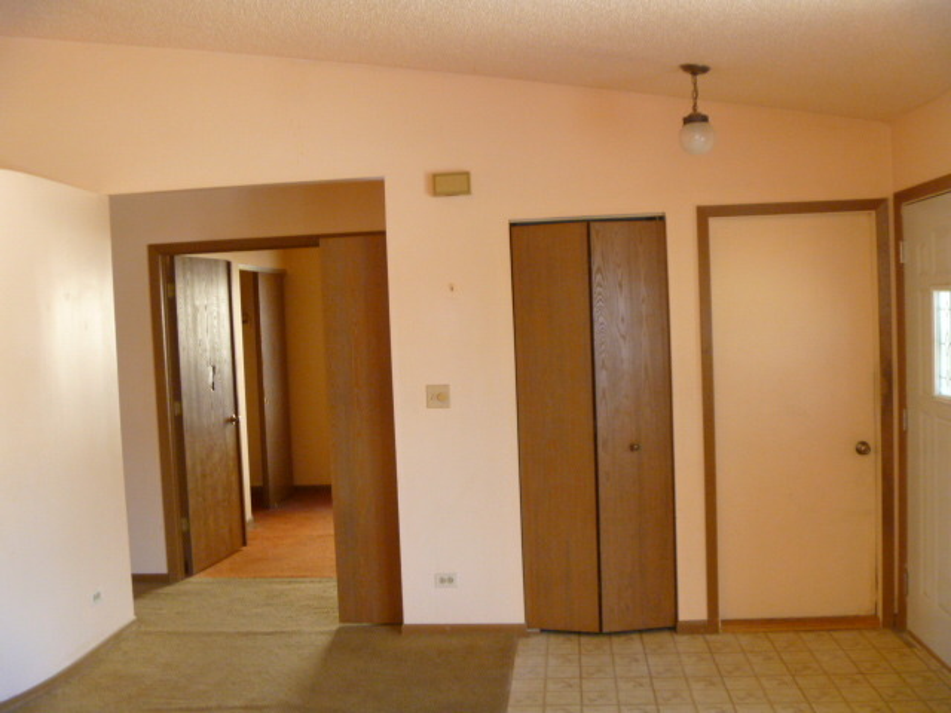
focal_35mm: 35
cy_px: 356
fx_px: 962
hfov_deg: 52.6
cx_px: 476
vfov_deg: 40.7
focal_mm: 6.3
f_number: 3.5
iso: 250
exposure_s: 1/30
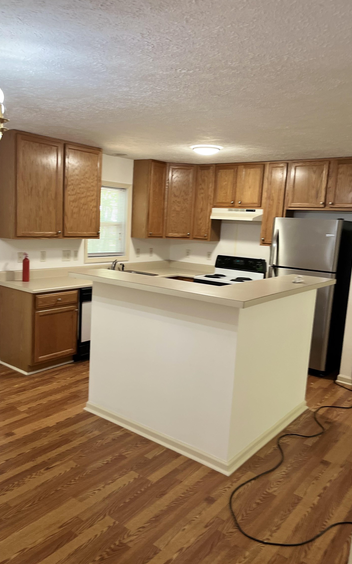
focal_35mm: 28
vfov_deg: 66.5
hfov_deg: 44.4
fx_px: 430
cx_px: 152
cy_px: 284
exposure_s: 1/60
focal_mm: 5.1
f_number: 1.6
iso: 160
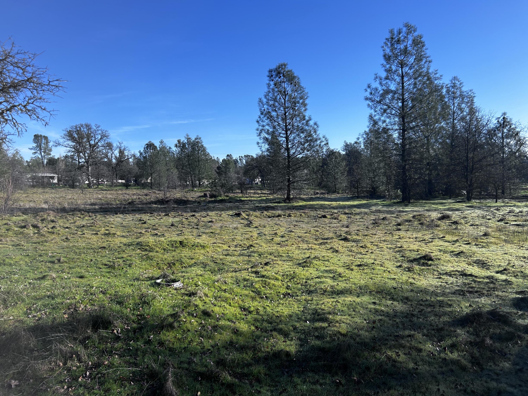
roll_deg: +0.8
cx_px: 264
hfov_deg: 67.3
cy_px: 198
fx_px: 397
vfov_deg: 53.1
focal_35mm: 26
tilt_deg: -2.4
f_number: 1.5
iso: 50
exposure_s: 1/2695
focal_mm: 5.7
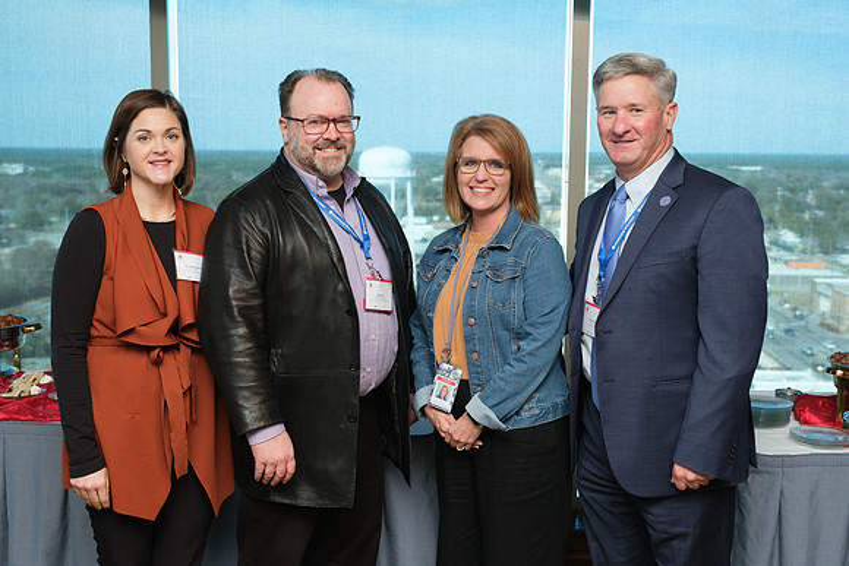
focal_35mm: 44
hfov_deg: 44.5
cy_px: 283
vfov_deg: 30.5
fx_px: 1038
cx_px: 424
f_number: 4
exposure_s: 1/125
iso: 640
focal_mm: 29.2
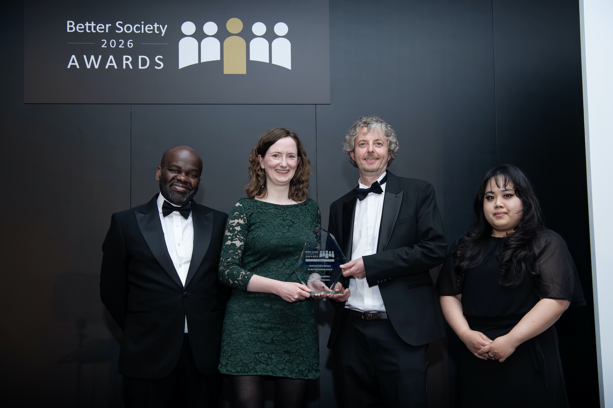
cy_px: 204
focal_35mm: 40
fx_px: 681
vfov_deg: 33.4
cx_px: 306
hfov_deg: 48.5
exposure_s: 1/160
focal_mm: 40
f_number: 5.6
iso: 1250
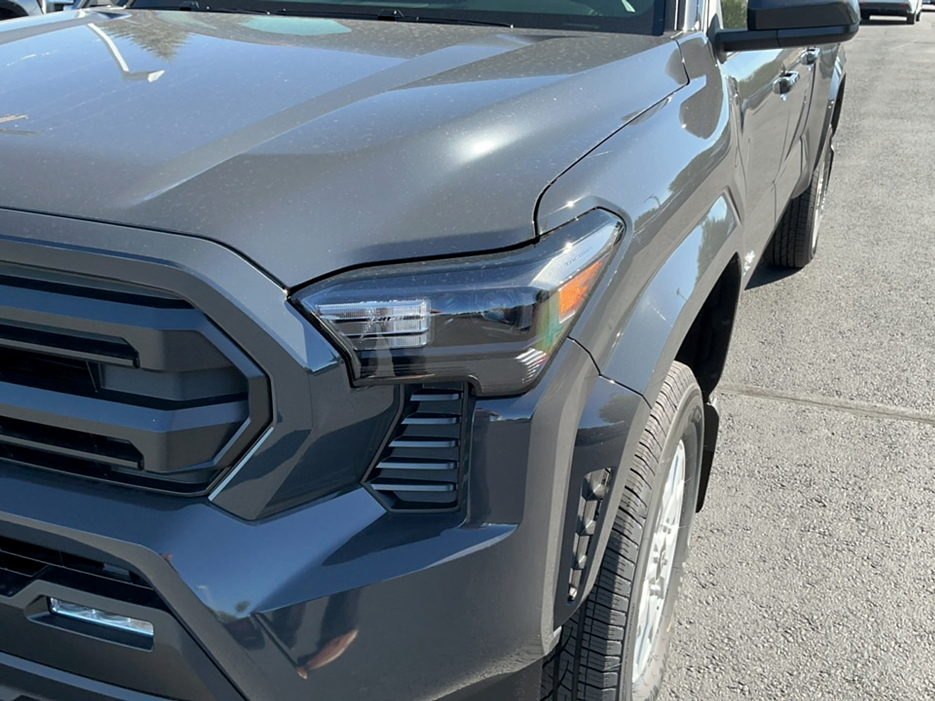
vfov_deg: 46.8
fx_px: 810
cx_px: 468
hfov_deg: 60.0
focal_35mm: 30
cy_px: 350
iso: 25
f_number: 1.8
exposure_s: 1/500
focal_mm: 3
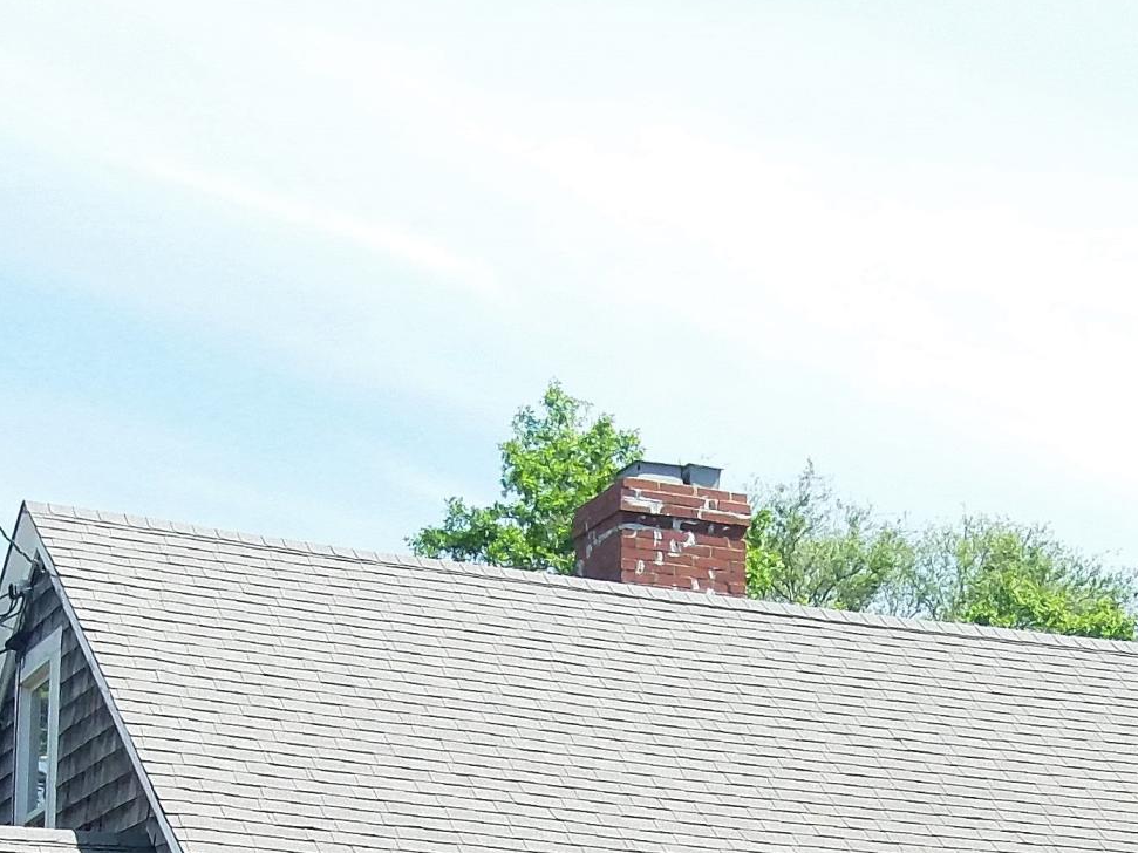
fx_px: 3353
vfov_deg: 13.7
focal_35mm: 102
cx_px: 798
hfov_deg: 19.2
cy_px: 1247
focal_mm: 5.9
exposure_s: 1/500
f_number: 3.4
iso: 100
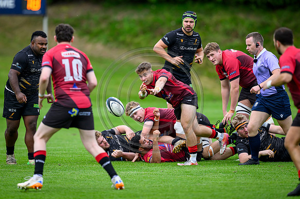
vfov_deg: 2.7
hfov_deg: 4.1
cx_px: 143
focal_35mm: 500
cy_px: 84
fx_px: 4163
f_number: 3.5
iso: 500
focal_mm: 400
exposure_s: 1/2000
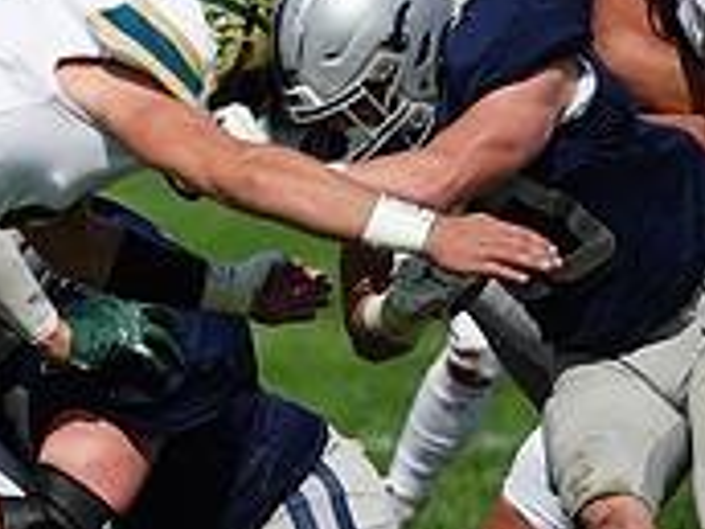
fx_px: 19857
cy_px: 109
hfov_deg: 2.0
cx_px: -365
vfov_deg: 1.5
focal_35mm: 975
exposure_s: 1/8000
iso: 400
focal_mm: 300
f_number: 2.8
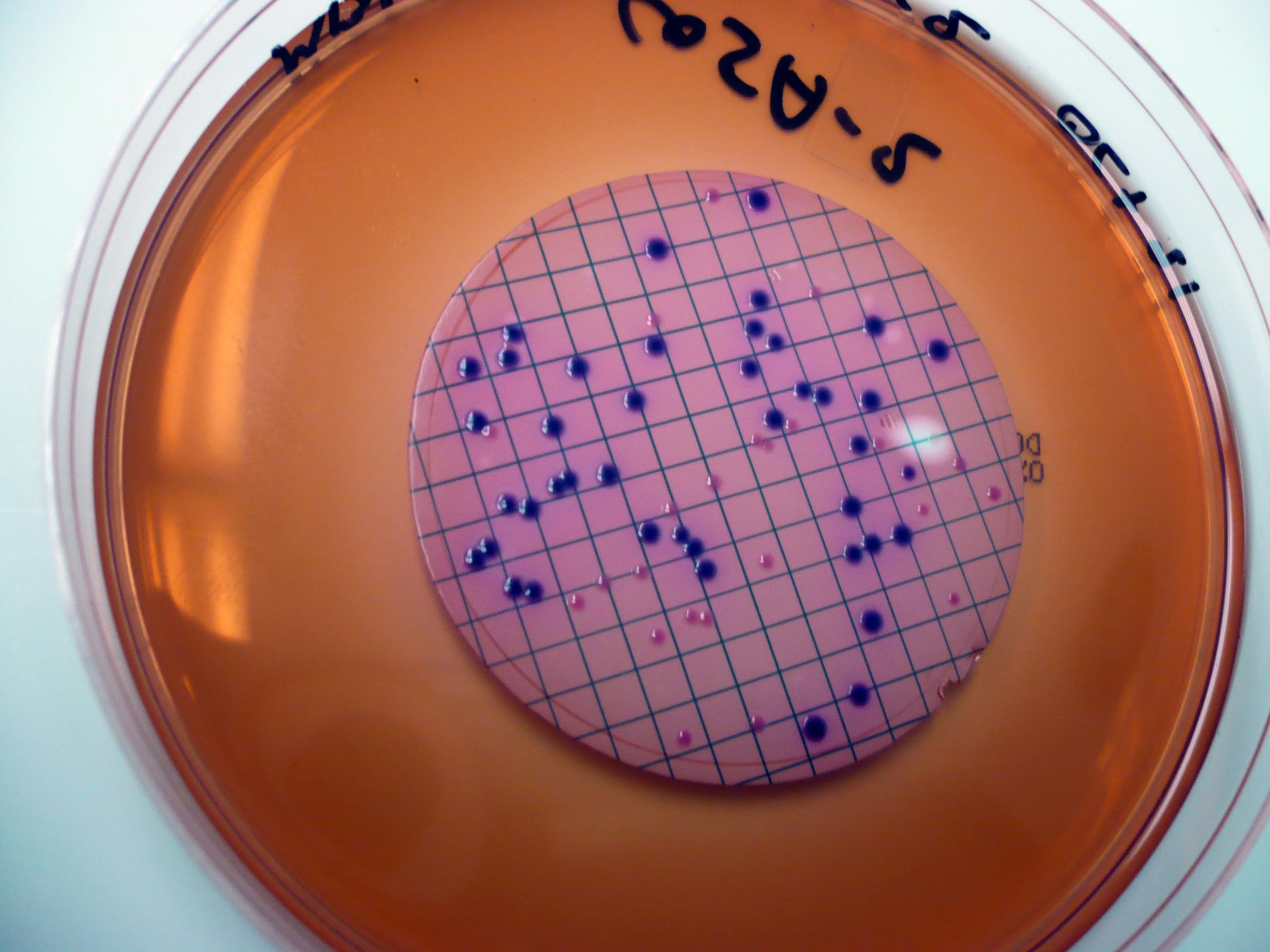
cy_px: 476
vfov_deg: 40.7
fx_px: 1284
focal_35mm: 35
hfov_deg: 52.6
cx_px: 635
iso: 200
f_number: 2.8
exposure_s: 1/20
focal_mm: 5.8
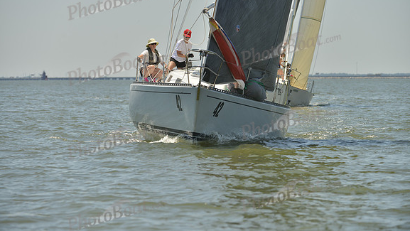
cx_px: 205
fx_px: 2403
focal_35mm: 221
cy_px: 94
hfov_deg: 9.8
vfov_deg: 5.5
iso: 200
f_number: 5.6
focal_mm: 210
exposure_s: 1/1250
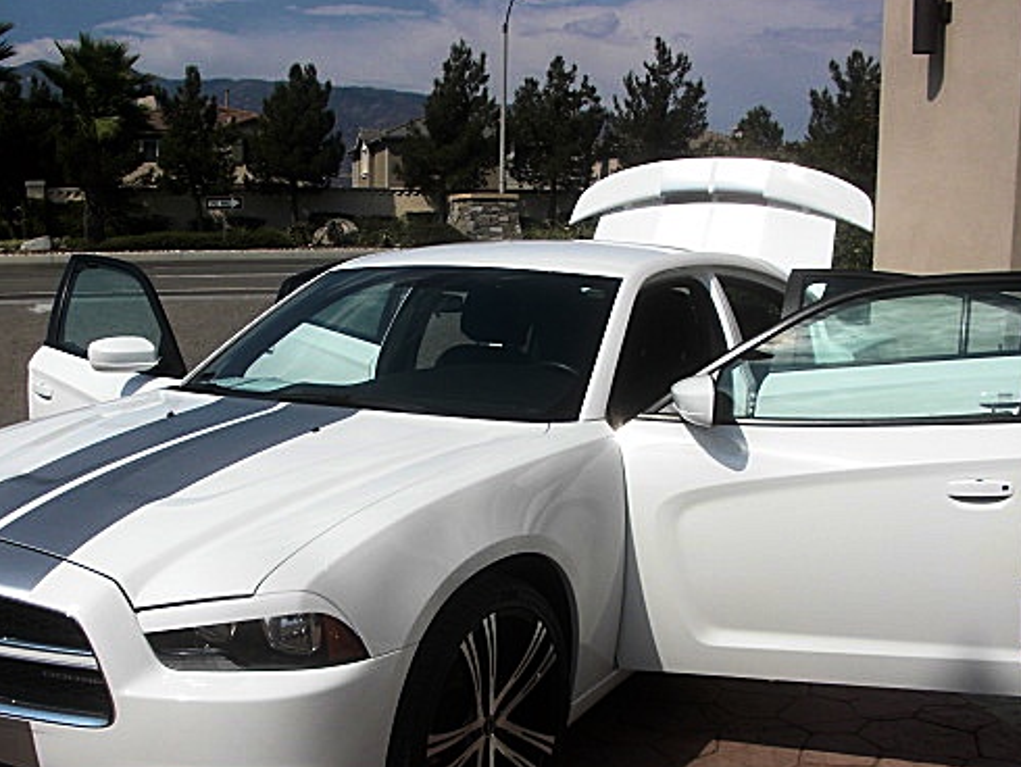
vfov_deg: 30.7
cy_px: 490
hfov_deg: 40.4
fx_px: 1387
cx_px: 479
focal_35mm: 47
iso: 50
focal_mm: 6.3
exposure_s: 1/250
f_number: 7.9
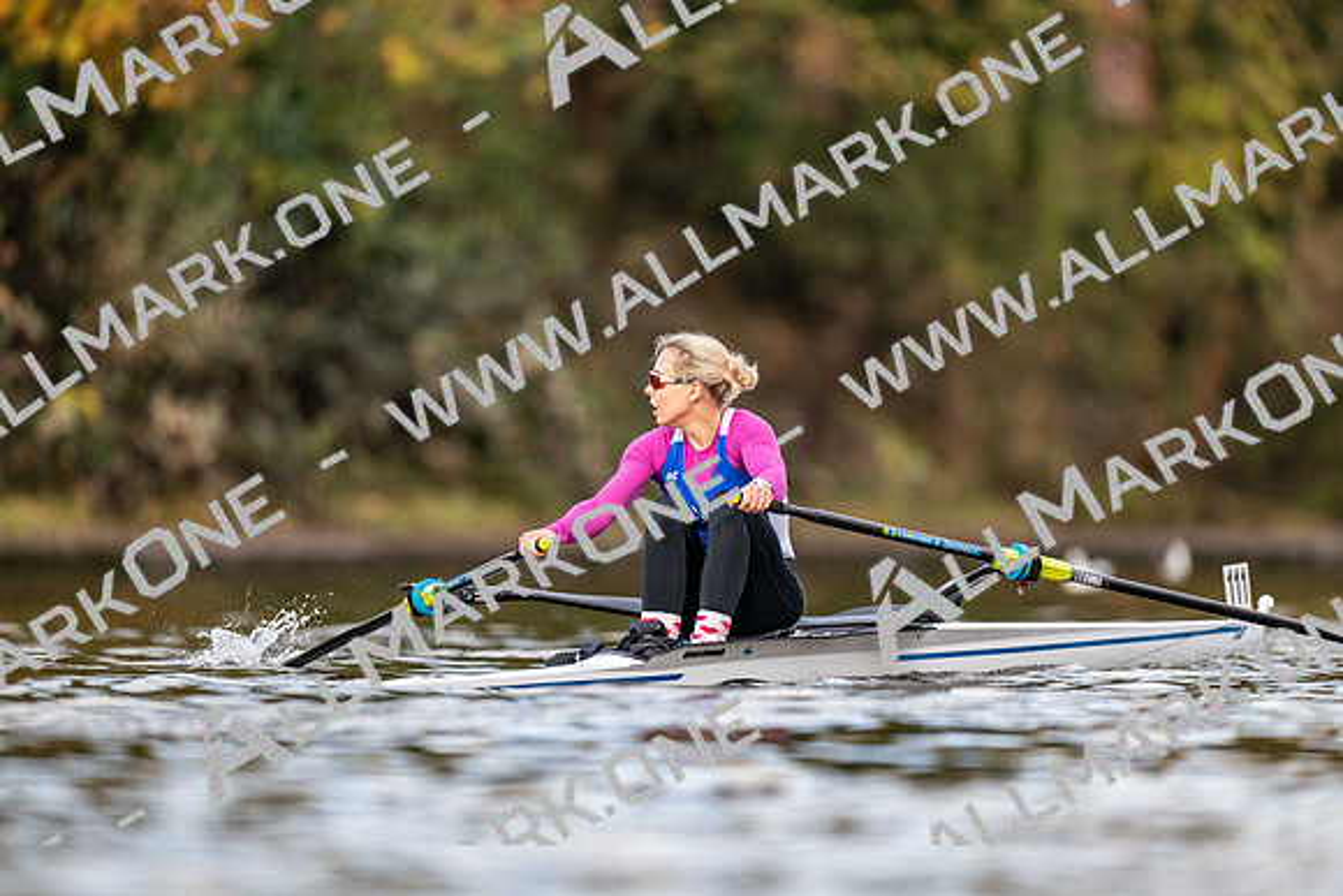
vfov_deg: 2.3
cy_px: 448
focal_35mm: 600
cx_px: 672
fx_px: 22388
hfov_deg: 3.4
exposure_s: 1/2500
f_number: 4
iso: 1800
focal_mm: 600
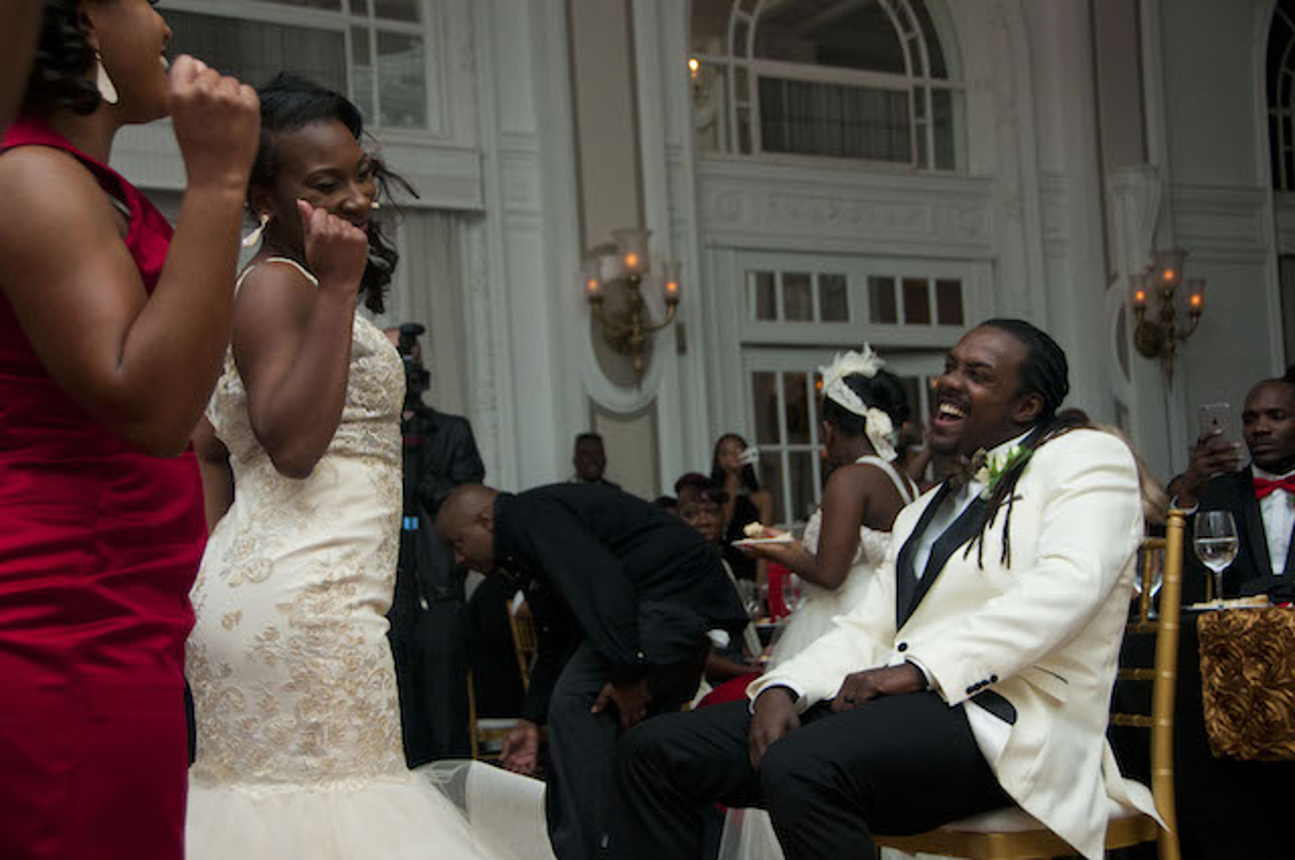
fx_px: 1832
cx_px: 648
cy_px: 430
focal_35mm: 51
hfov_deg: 38.9
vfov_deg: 26.4
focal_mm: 34
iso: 800
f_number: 4.2
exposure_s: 1/160
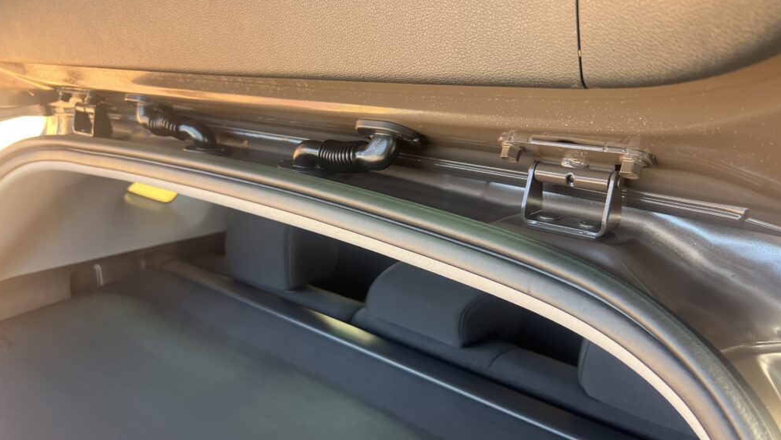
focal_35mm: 29
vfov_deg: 40.1
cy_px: 246
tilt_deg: -17.4
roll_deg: -1.2
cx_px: 390
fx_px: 601
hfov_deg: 66.1
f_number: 1.5
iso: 64
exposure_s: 1/121
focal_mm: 5.7
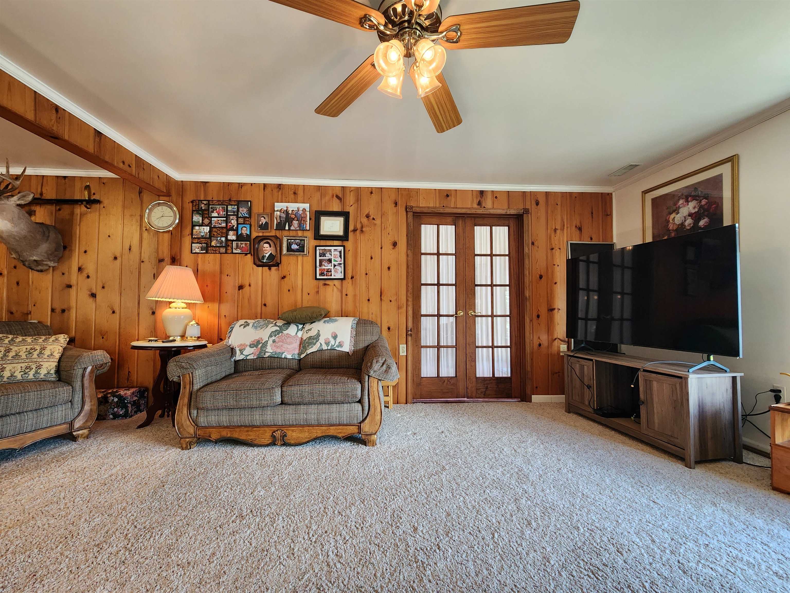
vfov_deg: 89.9
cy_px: 296
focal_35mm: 13
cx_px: 395
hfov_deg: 106.2
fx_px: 297
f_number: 2.2
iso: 200
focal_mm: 2.2
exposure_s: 1/60
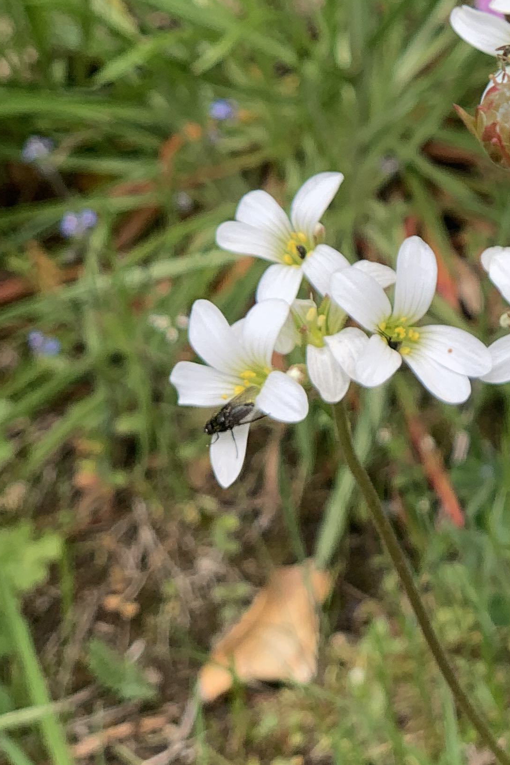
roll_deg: -0.2
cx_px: 668
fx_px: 2847
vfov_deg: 15.3
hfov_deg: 10.0
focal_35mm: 134
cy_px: 289
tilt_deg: -32.9
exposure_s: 1/193
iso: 16
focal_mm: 6
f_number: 2.4
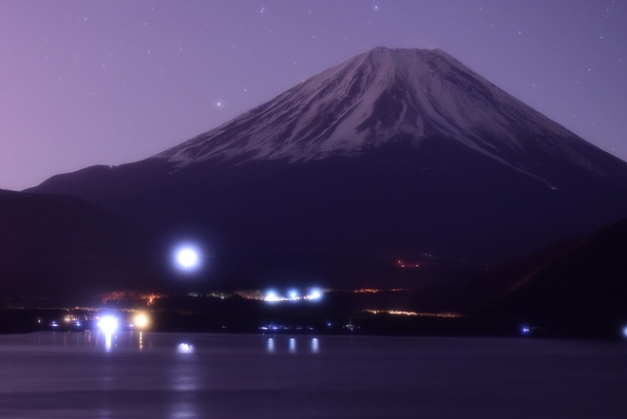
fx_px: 1743
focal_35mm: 100
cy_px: 157
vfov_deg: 13.7
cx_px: 144
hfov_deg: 20.2
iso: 1250
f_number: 2
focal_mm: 55
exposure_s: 13
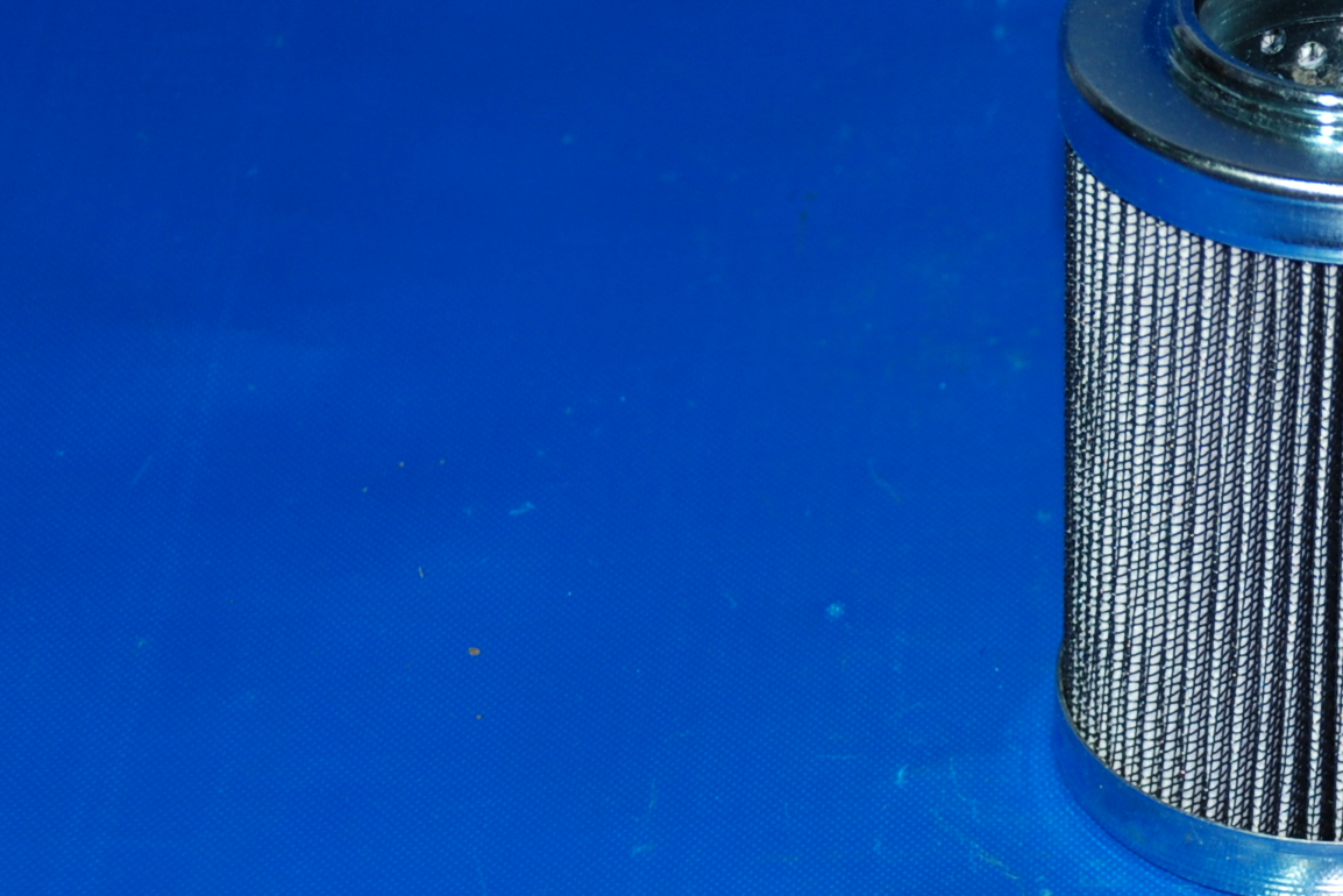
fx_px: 6754
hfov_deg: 11.2
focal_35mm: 181
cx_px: 1421
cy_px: 442
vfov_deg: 7.6
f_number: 4.8
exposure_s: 1/60
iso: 200
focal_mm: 48
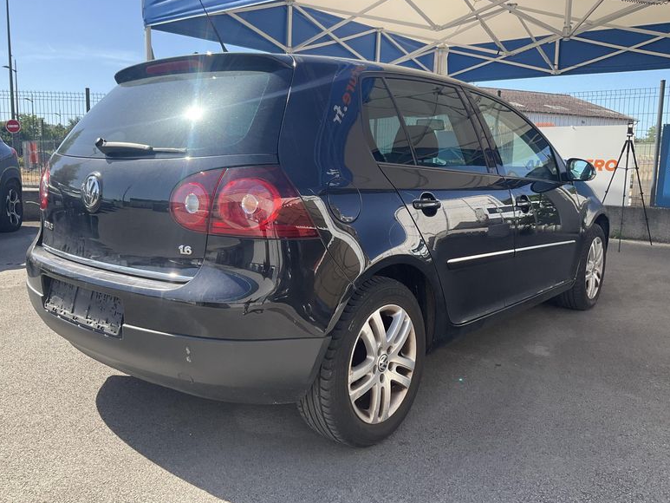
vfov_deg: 46.8
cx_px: 328
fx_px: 581
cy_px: 247
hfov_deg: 60.0
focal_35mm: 30
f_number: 1.8
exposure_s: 1/482
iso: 25
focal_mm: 3
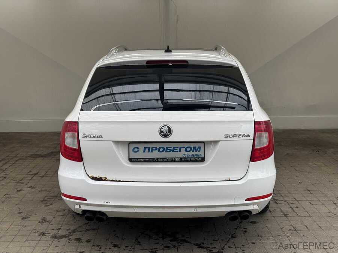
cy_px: 126
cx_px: 169
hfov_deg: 39.7
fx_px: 469
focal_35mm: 48
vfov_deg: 30.3
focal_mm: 6.76
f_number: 1.78
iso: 64
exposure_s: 1/783
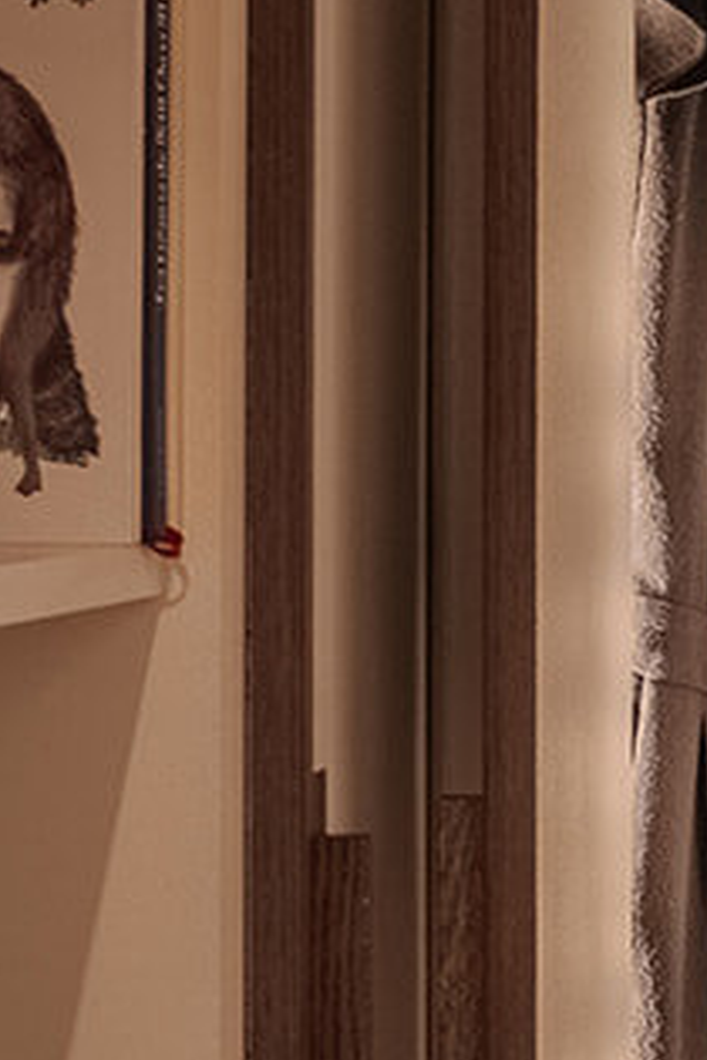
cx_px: 1173
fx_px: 5685
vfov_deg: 10.7
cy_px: 414
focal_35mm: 193
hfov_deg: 7.0
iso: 1600
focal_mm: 25.4
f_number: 7.1
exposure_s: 1/30
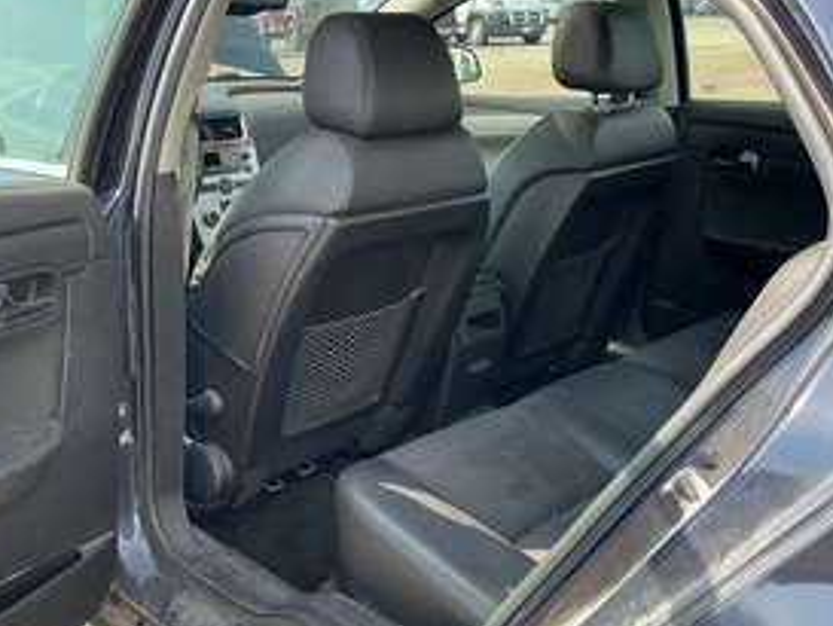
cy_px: 327
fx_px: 987
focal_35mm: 41
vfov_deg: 35.2
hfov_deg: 45.7
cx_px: 378
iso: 25
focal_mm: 3
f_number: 1.8
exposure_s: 1/177
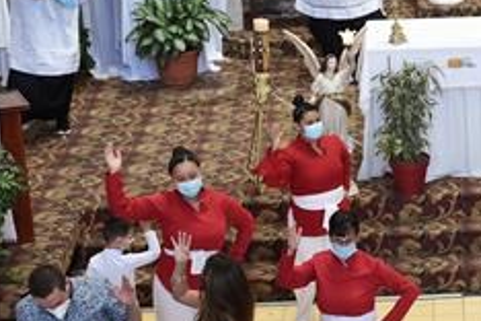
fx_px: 1857
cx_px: 569
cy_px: 235
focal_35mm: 139
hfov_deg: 14.3
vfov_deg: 9.9
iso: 1000
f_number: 6.3
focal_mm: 50
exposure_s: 1/125
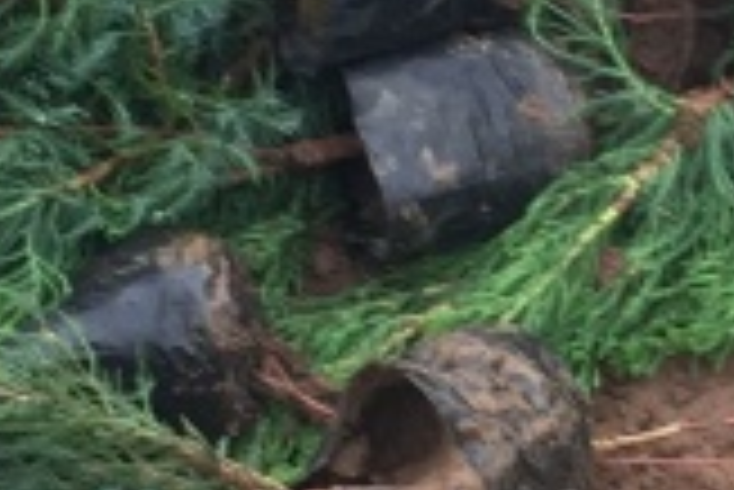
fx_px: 4020
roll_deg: +2.5
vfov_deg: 7.0
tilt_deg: -44.7
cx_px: 581
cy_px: 236
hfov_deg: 10.4
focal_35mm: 197
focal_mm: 4.15
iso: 32
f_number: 2.2
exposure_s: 1/100
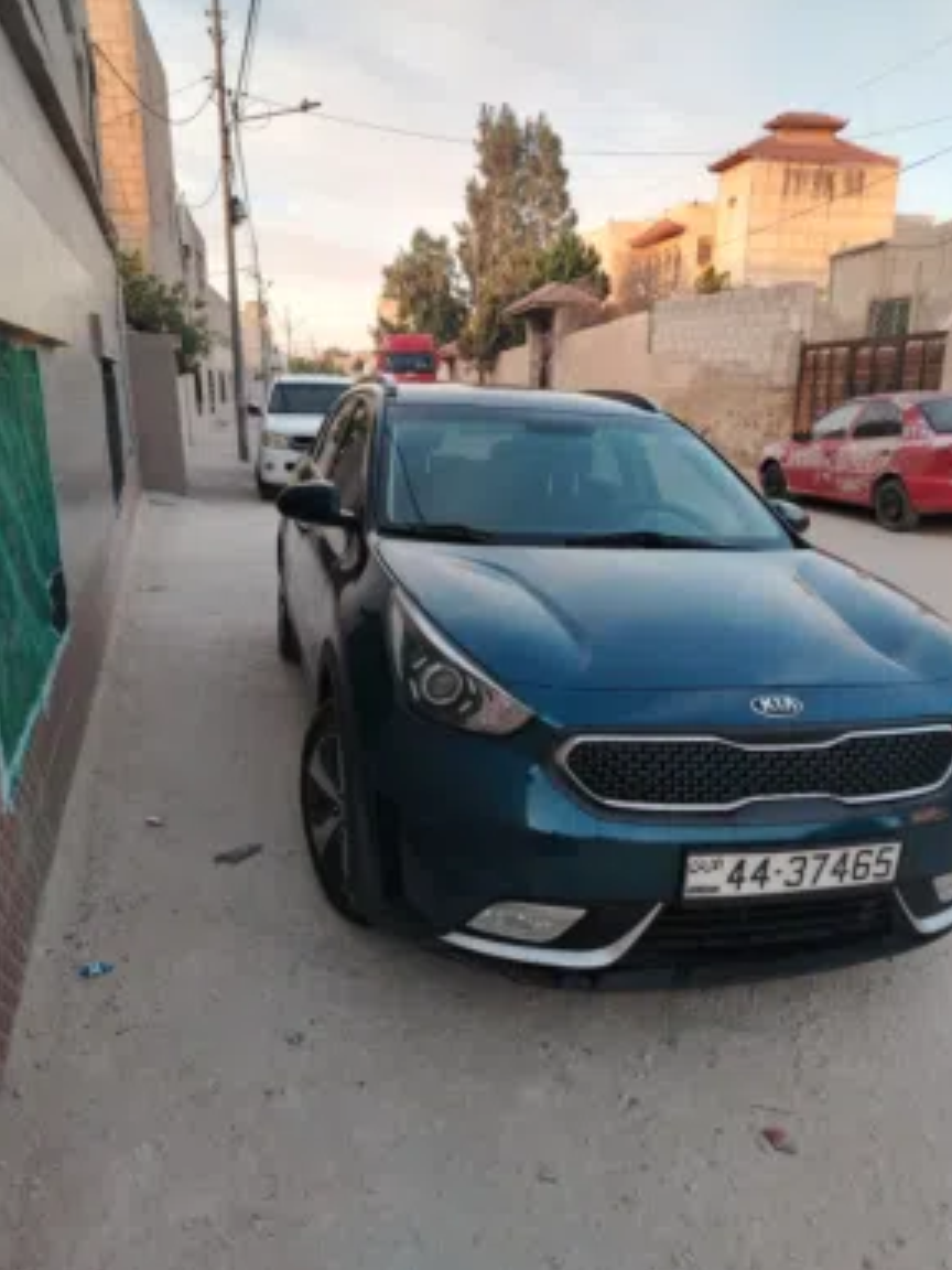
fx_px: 917
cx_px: 493
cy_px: 645
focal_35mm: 25
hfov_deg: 54.9
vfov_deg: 69.4
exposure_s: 1/100
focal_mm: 5.25
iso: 134
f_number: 1.75
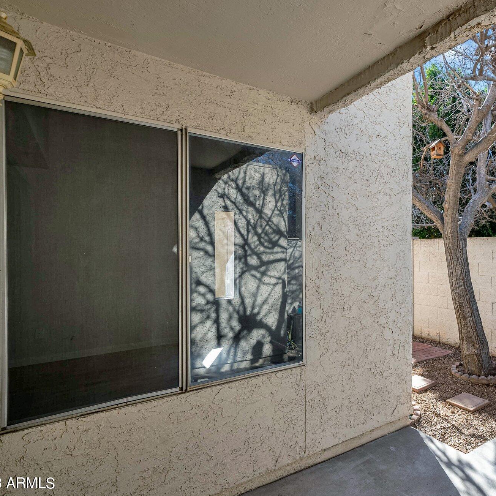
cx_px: 357
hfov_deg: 71.0
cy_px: 247
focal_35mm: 20
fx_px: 324
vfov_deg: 74.8
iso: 100
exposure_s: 1/50
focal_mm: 15
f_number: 8
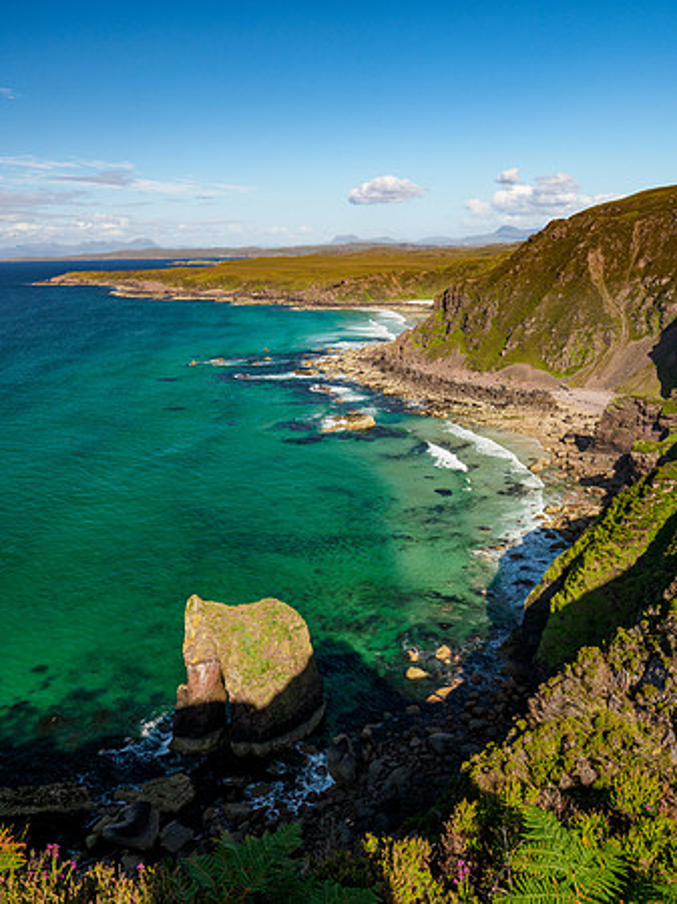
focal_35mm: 28
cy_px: 452
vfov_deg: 63.5
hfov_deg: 49.7
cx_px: 338
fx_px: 731
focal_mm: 14
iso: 200
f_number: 7.1
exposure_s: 1/200
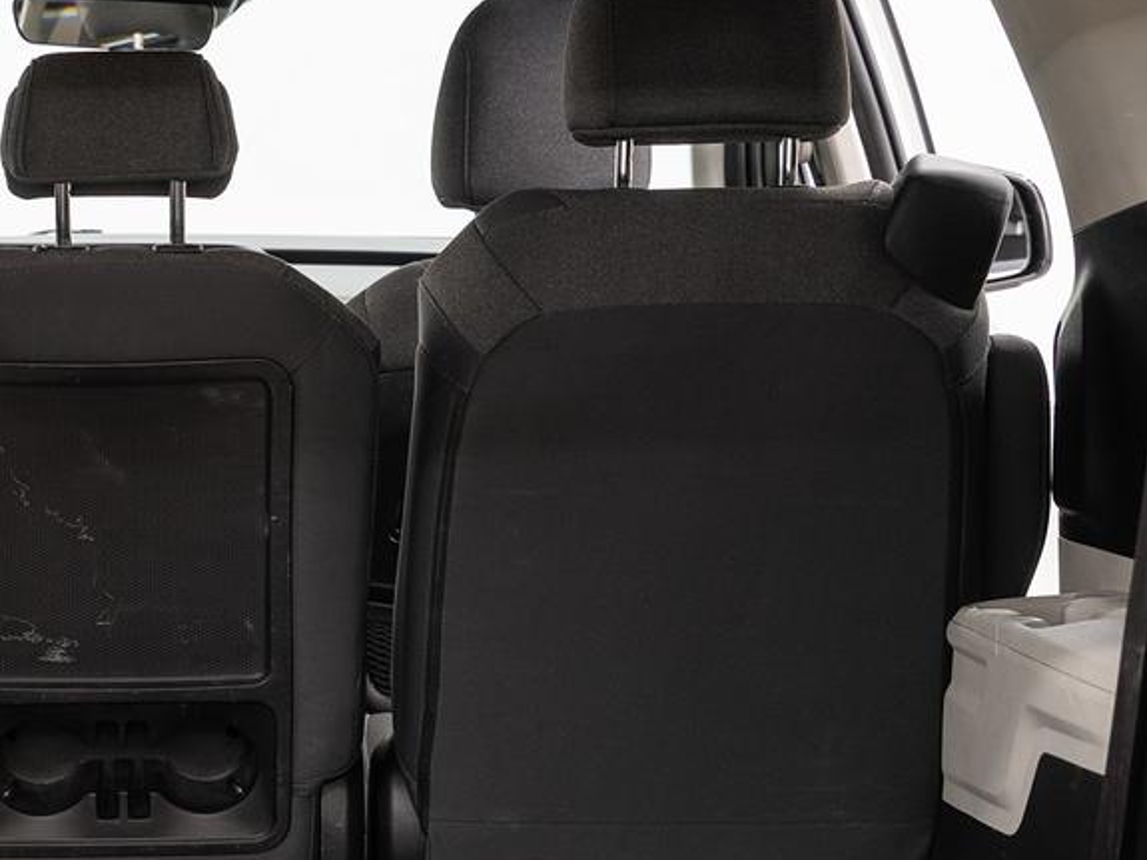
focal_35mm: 120
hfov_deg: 16.2
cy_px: 816
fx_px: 3975
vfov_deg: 12.2
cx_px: 122
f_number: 5.6
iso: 100
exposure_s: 1/2
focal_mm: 49.1
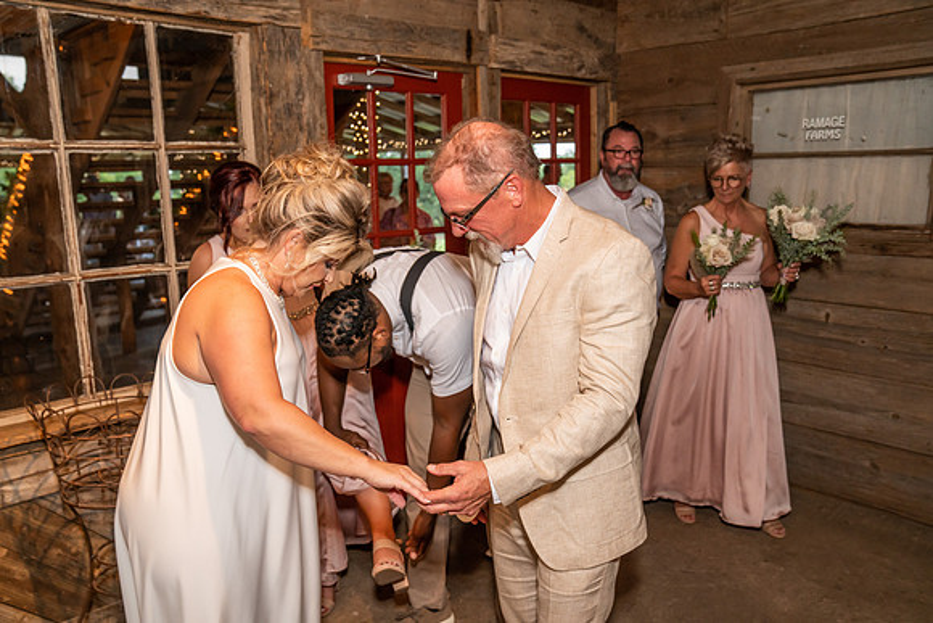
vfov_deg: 46.4
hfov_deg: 65.5
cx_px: 466
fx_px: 726
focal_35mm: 28
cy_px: 312
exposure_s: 1/125
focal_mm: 28
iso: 1600
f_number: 4.5
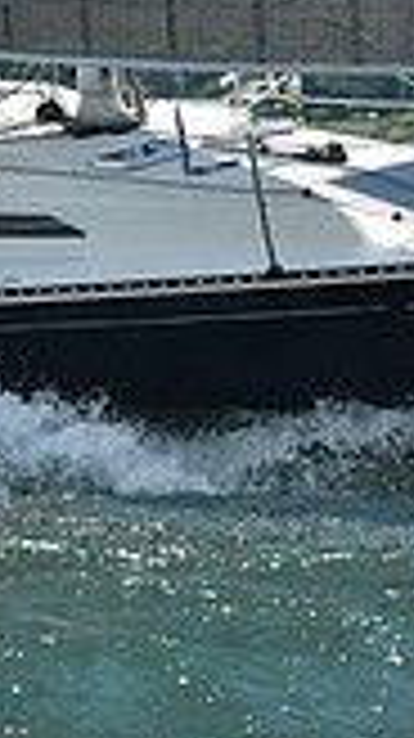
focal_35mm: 414
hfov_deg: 2.9
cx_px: 184
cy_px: 25
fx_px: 8096
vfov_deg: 5.2
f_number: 6.3
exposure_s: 1/1250
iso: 250
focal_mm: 112
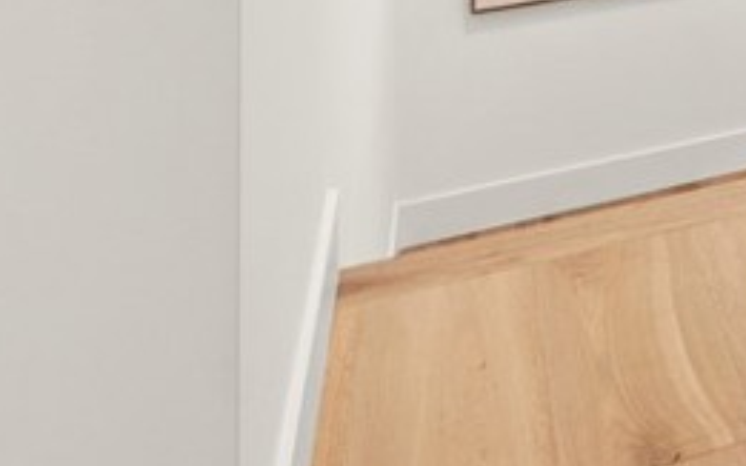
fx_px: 1220
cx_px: 1240
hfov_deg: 23.4
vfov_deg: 17.6
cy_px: -362
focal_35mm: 60
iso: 400
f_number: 8
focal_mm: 10
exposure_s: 1/25
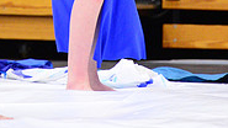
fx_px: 2853
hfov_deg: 4.6
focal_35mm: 472
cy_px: -140
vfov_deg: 2.6
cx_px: 131
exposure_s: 1/320
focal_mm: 185
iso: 6400
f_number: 2.8
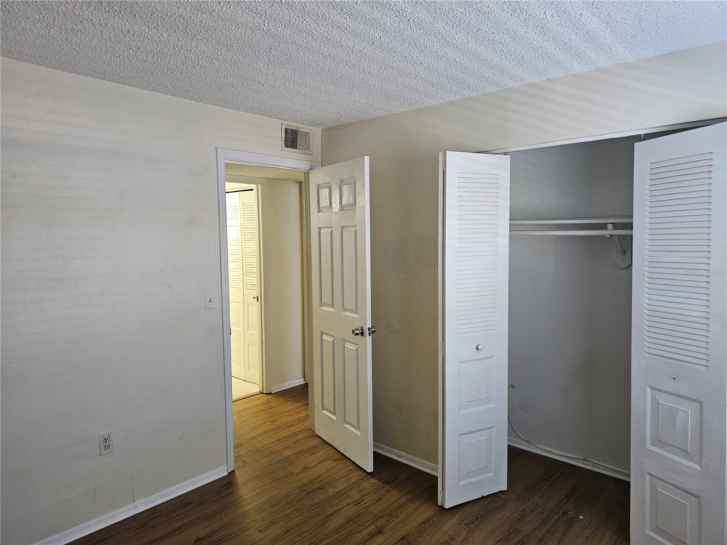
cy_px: 272
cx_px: 364
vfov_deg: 58.9
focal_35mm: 23
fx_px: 483
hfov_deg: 73.9
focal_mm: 6.3
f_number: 1.7
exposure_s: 1/120
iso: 500
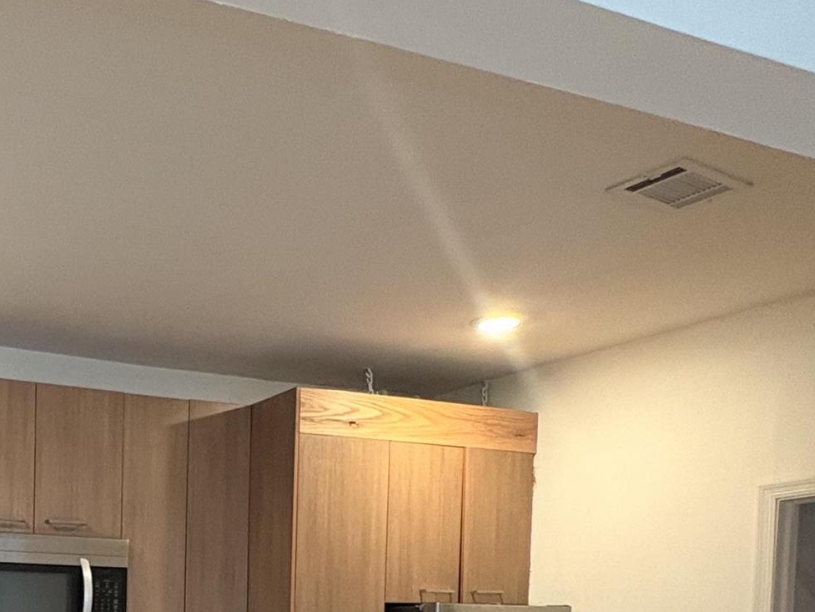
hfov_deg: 37.6
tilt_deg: -3.1
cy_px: 738
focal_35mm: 44
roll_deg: +0.7
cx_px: -28
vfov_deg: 28.5
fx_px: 1036
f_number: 2.2
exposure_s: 1/60
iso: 250
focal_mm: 2.22
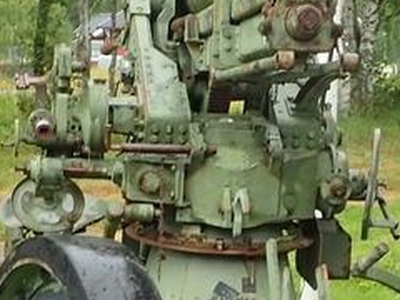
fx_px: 1641
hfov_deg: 13.8
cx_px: 341
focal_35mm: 142
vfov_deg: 10.4
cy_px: 222
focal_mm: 4.5
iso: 100
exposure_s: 1/160
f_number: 2.8
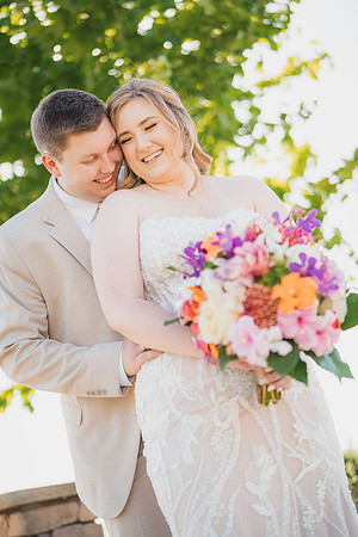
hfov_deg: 27.0
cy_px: 268
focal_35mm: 50
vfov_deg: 39.6
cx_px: 179
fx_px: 746
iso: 125
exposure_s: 1/1600
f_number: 1.4
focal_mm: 50
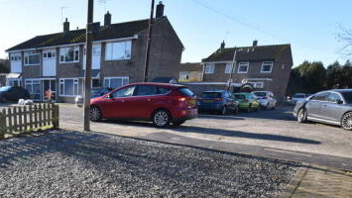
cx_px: 65
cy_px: 199
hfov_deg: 60.2
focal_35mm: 29
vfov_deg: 36.1
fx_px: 271
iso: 100
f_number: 6.3
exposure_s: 1/160
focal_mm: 10
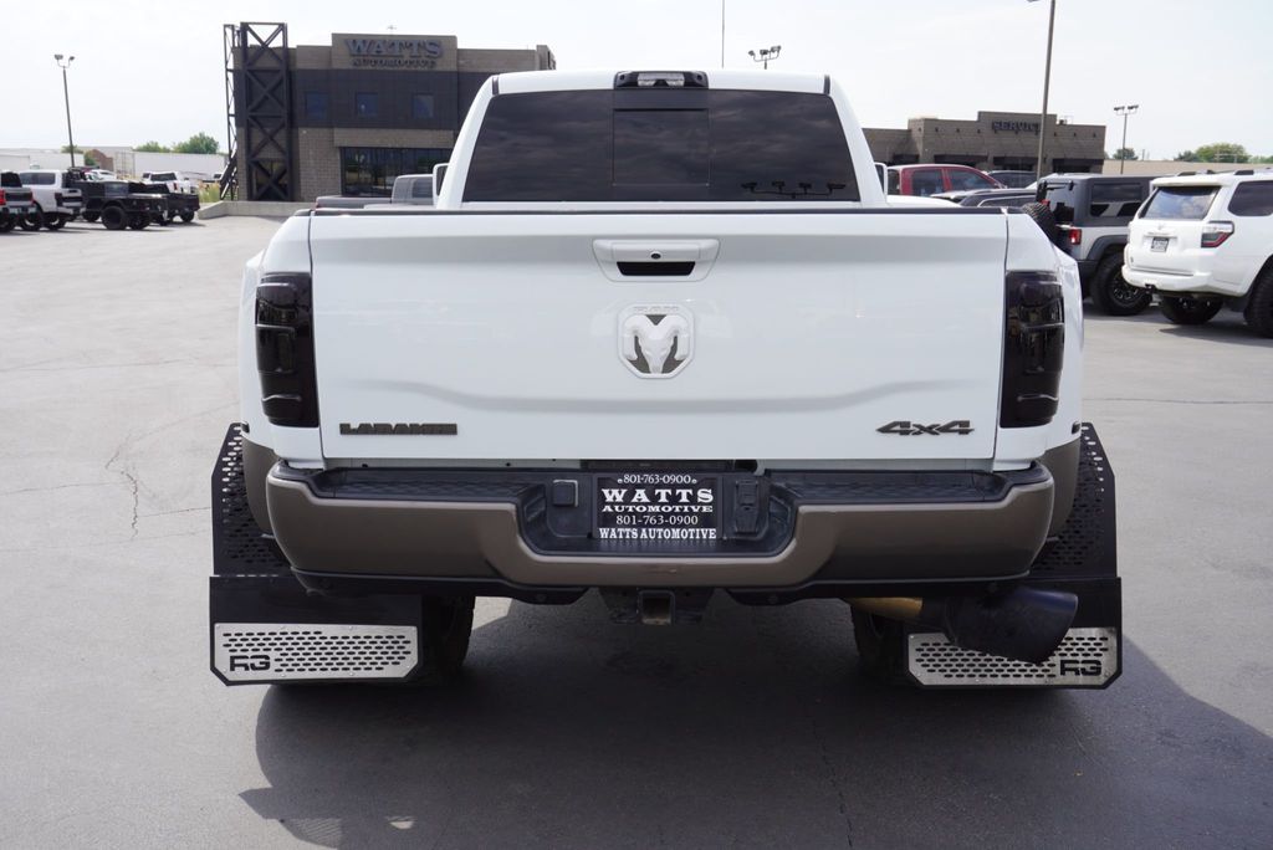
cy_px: 425
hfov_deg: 57.2
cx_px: 636
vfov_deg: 40.0
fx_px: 1168
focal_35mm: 33
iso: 100
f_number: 7.1
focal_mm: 22
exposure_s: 1/200
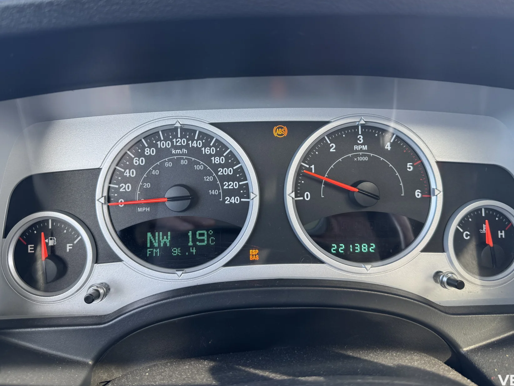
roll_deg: -1.9
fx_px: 416
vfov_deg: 49.6
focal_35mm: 28
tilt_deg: -21.0
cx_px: 255
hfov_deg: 63.5
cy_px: 164
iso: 125
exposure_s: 1/121
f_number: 1.78
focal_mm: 6.76
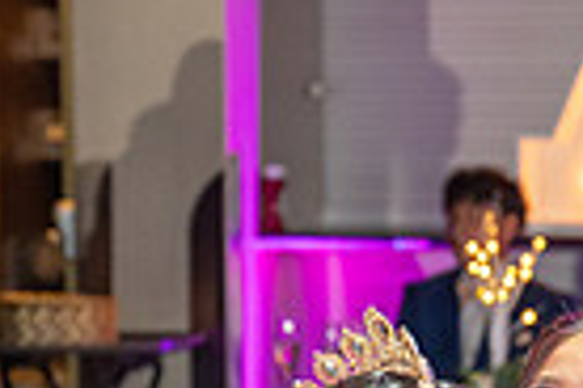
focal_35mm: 295
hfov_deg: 6.9
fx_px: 4777
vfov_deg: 4.6
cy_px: 639
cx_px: 663
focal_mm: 70
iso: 1000
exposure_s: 1/125
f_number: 3.5
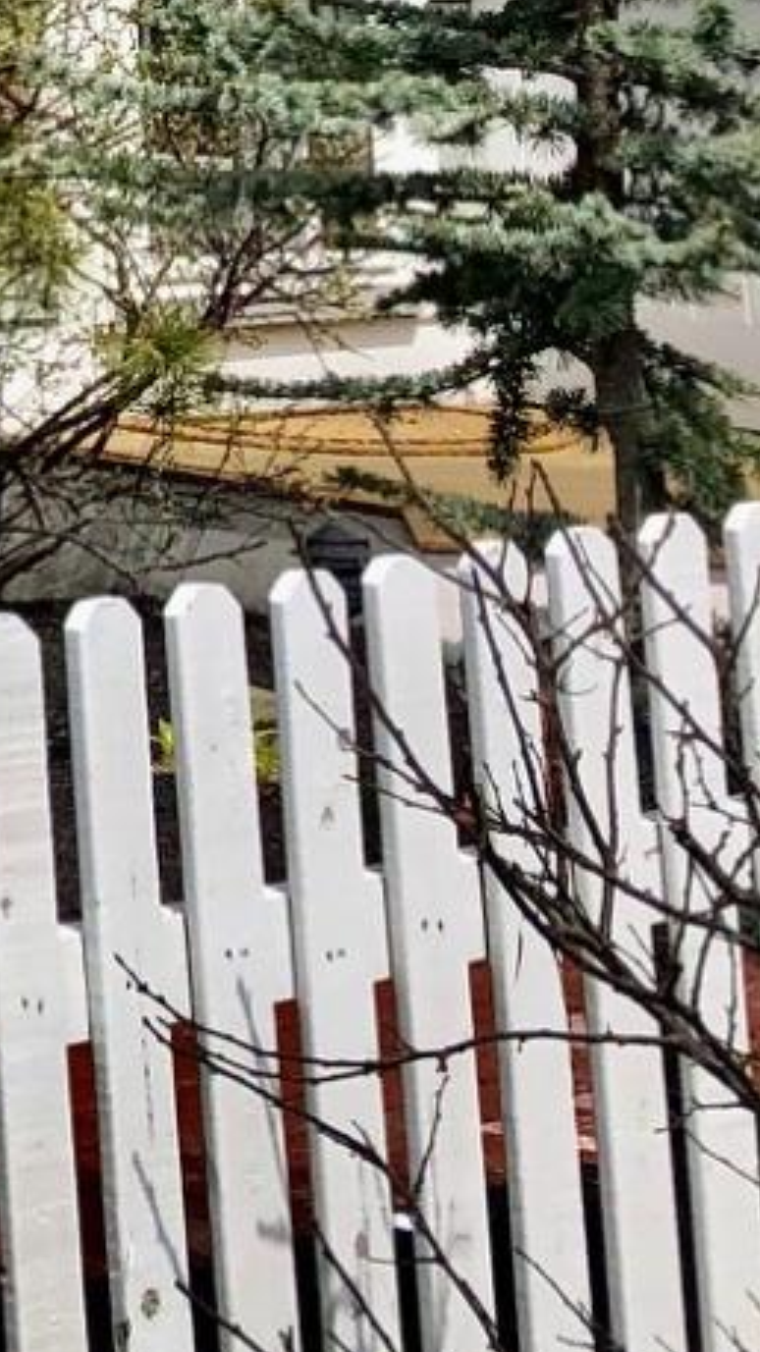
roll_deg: -0.5
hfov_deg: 8.1
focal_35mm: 133
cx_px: -1317
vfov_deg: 14.3
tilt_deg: +10.9
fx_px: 4767
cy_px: -1078
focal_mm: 3.99
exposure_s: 1/4049
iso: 20
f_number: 1.8
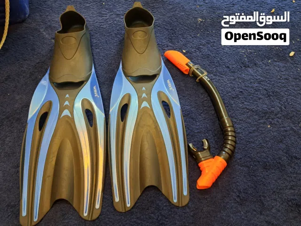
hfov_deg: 71.6
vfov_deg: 56.8
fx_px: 209
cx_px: 150
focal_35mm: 24
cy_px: 113
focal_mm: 5.23
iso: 500
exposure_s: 1/33
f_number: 1.8
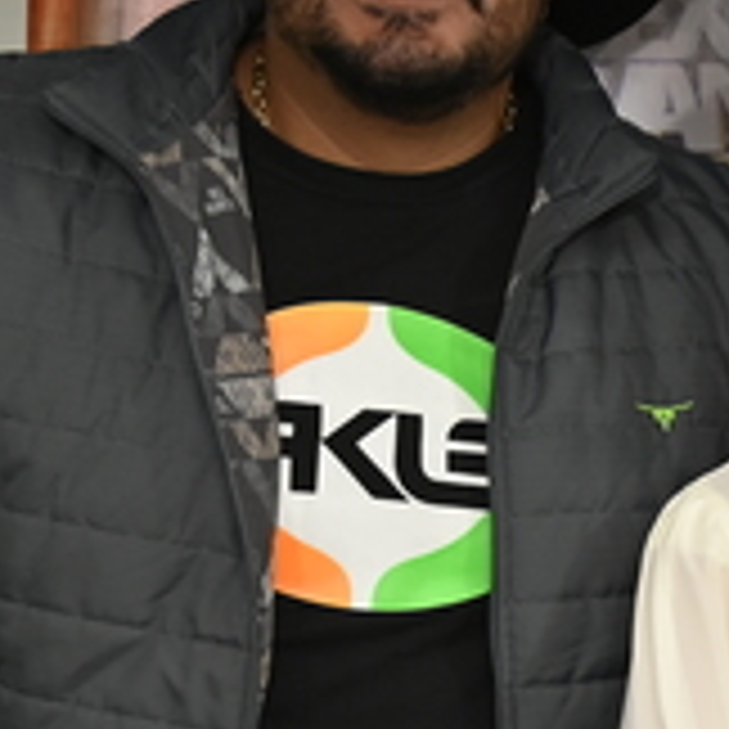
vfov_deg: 12.2
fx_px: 3383
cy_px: 713
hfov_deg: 11.1
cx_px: 1503
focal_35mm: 142
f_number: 4
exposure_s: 1/60
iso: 800
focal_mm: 30
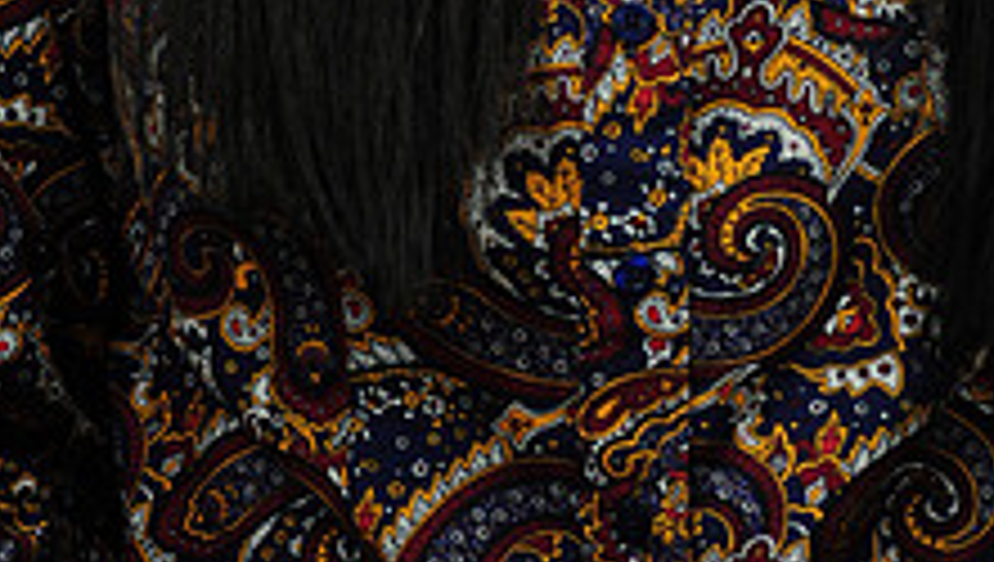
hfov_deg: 6.4
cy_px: -728
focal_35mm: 337
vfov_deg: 3.6
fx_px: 8894
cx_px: 699
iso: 640
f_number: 4
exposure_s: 1/125
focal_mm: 82
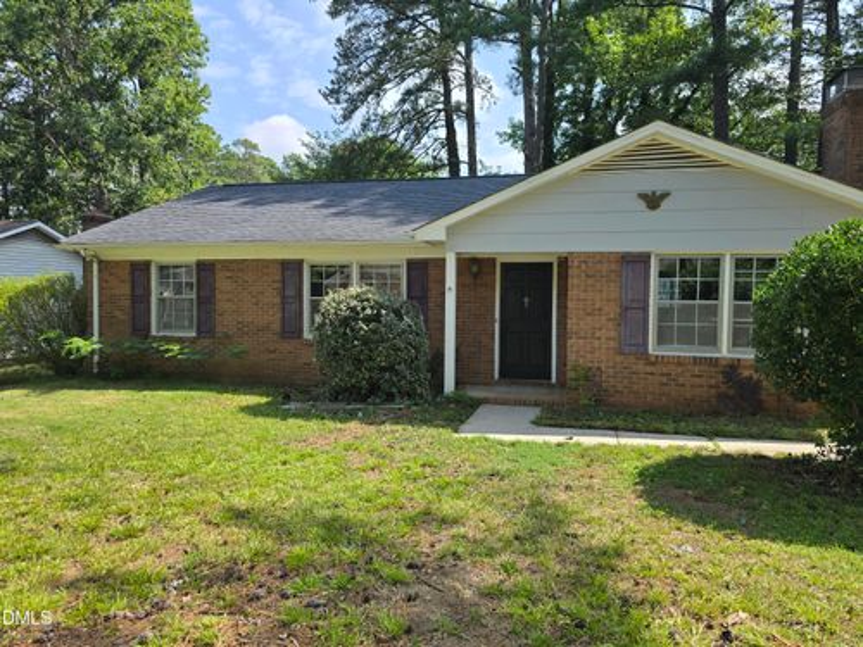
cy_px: 324
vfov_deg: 58.9
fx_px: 573
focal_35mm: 23
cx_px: 432
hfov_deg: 73.9
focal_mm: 6.3
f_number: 1.7
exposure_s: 1/505
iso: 12
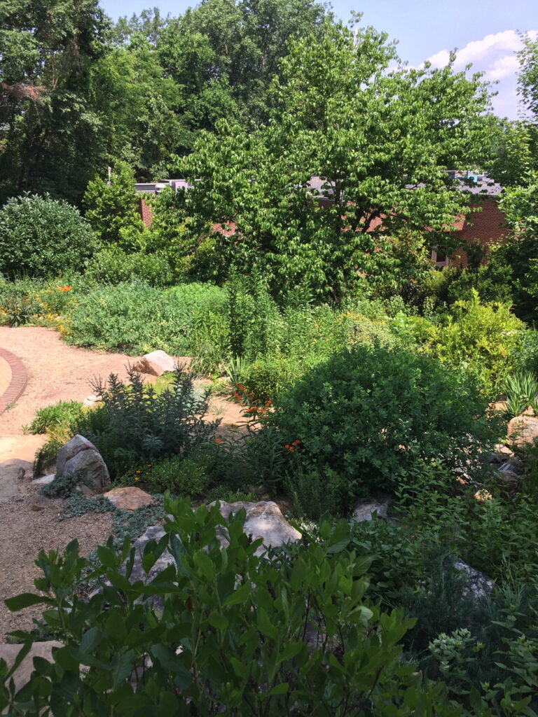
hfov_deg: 48.2
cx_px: 269
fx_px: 601
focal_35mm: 29
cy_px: 358
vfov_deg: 61.7
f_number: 2.2
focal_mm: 4.15
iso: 32
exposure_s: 1/618
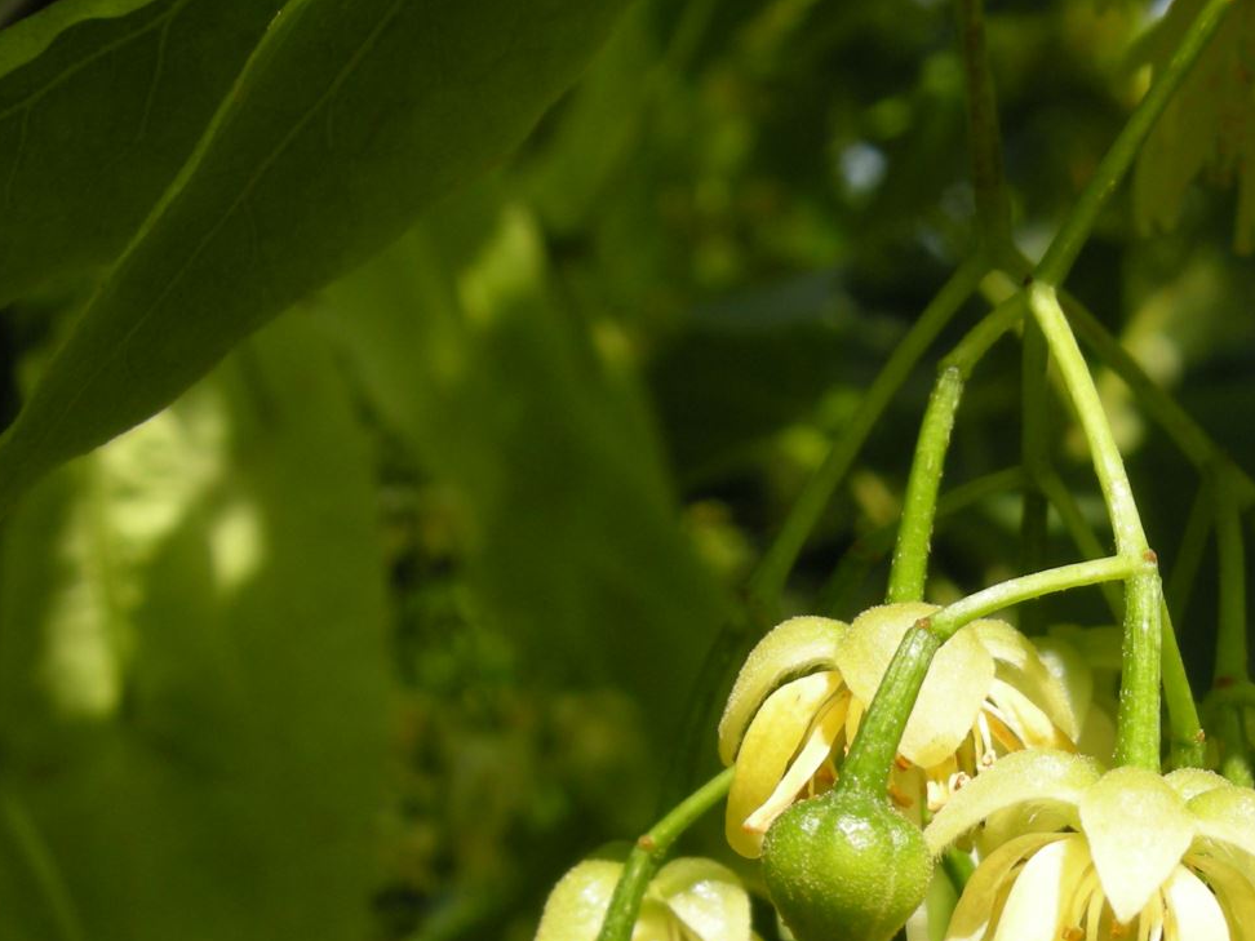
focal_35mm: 72
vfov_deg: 19.8
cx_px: 1112
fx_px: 2610
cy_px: 956
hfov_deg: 26.2
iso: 64
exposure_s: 1/200
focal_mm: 7.5
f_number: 5.4
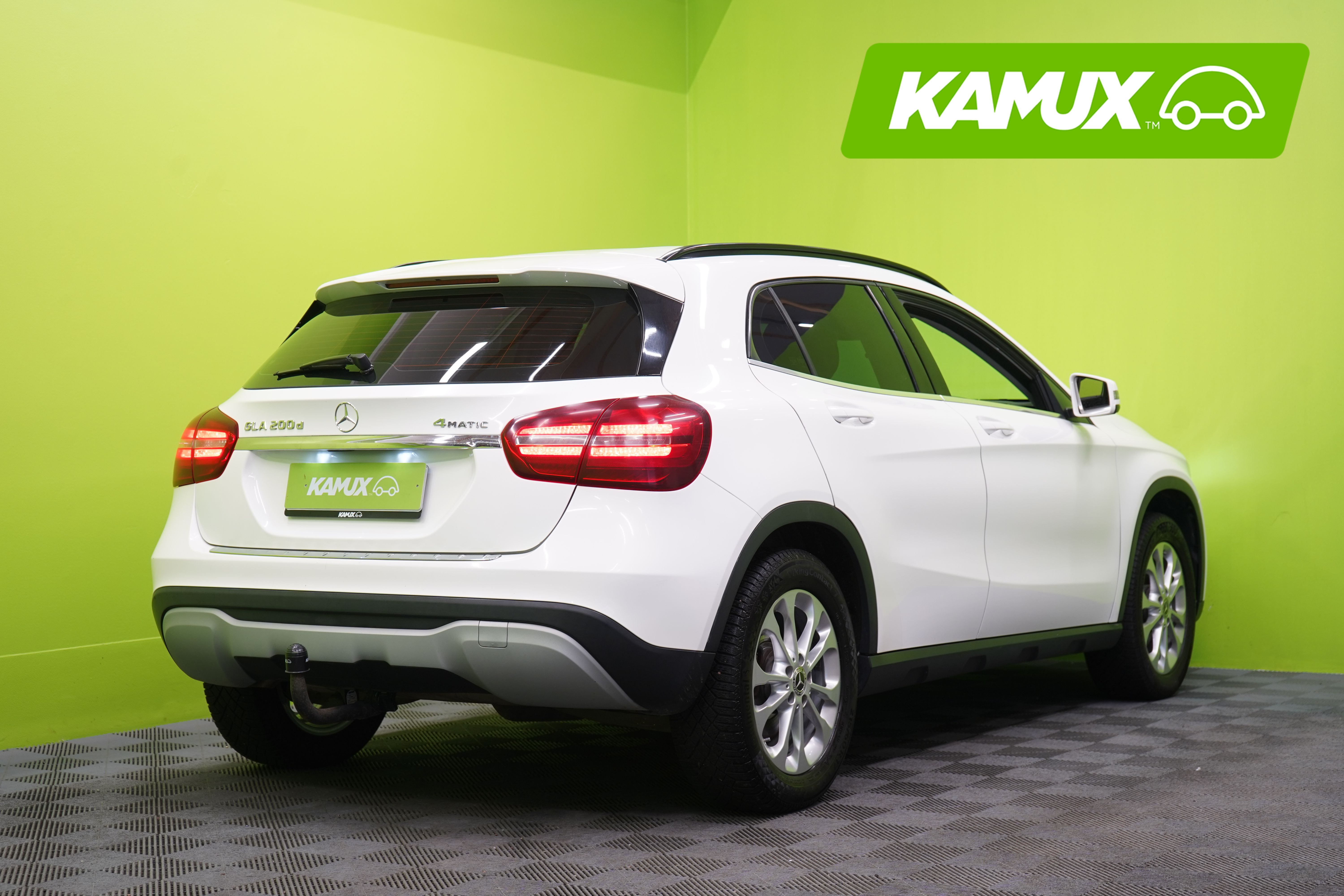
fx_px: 2165
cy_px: 448
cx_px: 672
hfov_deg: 34.5
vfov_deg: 23.4
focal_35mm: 58
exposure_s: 1/30
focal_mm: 58
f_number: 5
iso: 400
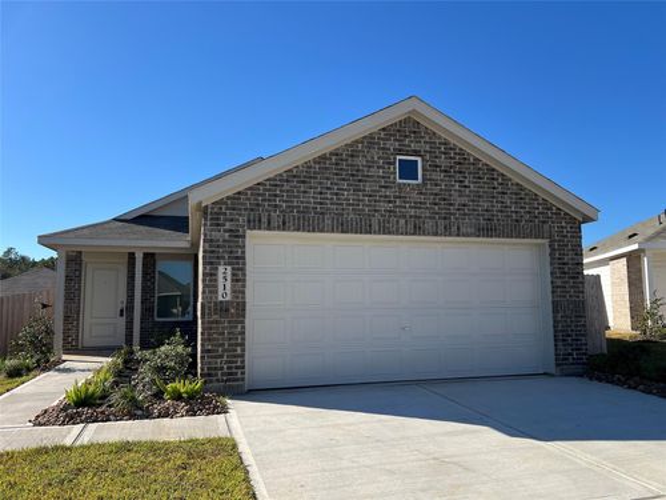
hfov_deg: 67.3
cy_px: 250
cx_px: 333
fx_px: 500
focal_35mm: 26
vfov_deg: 53.1
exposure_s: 1/3831
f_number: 1.5
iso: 50
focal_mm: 5.7
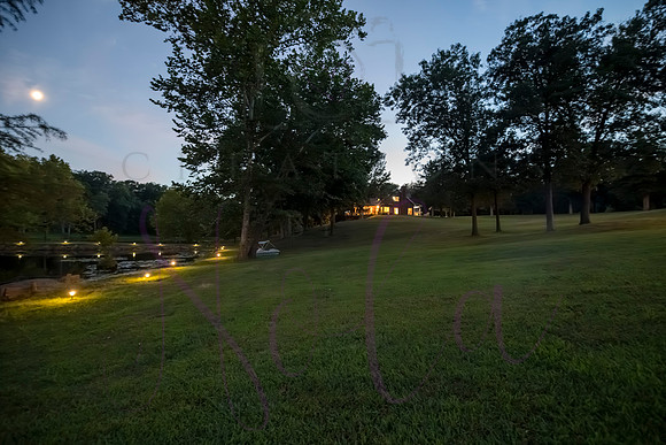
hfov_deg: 102.4
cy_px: 226
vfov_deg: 79.4
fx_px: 268
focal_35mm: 14
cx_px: 338
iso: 5000
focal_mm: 14
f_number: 2.8
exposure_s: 1/8
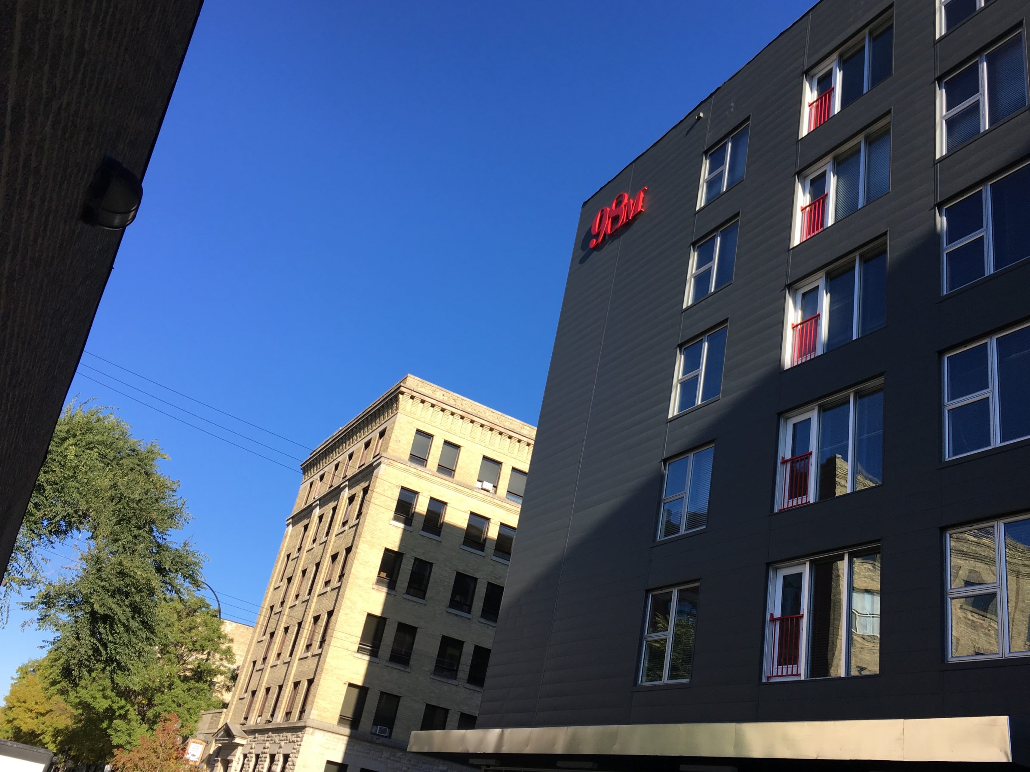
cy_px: 388
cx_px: 544
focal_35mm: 31
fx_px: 922
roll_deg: -10.9
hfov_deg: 58.3
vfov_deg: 45.4
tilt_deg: +25.8
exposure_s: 1/884
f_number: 2.2
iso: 25
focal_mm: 4.15
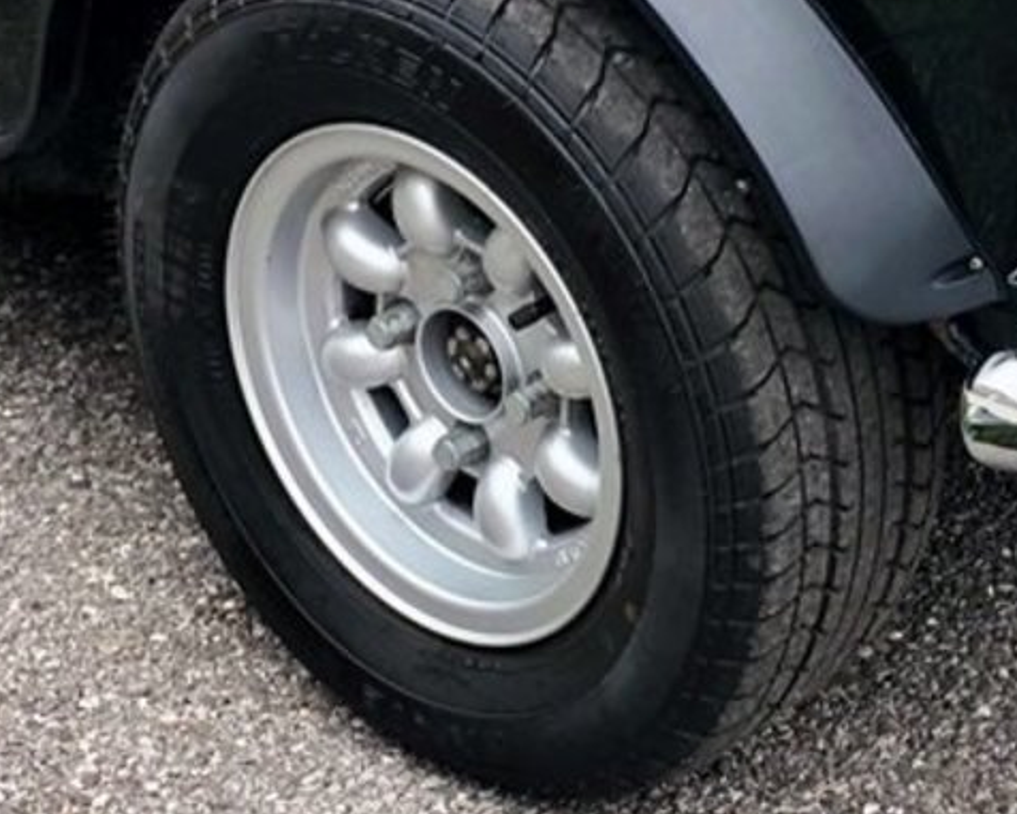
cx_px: 1220
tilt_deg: -21.2
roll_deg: -0.1
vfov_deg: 11.8
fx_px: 3853
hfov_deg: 14.6
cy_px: -132
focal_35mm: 128
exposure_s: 1/40
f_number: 2.4
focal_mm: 6
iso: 16
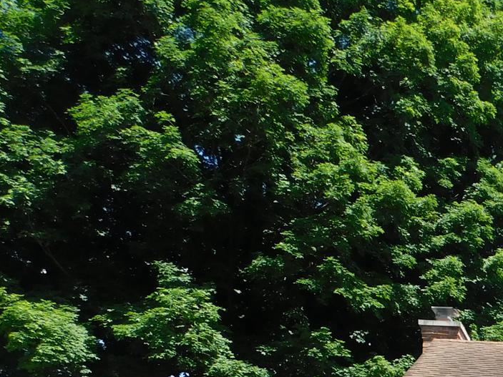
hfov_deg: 24.5
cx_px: 686
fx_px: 973
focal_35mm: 67
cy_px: 524
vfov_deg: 19.7
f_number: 3
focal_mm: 4
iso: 125
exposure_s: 1/1000
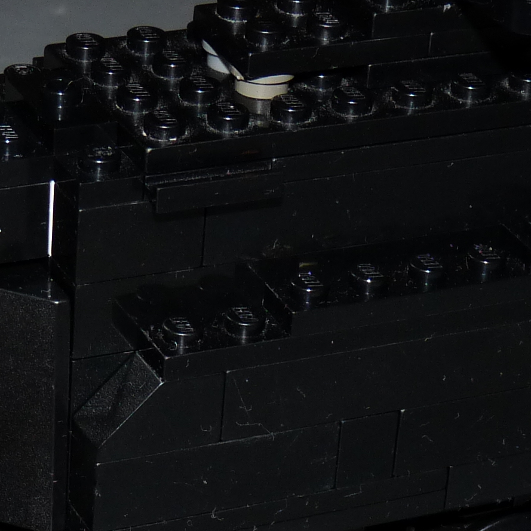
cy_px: 536
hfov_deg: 11.2
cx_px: 295
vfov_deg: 11.1
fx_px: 2707
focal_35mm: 156
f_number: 3
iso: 100
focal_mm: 7.6
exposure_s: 1/125
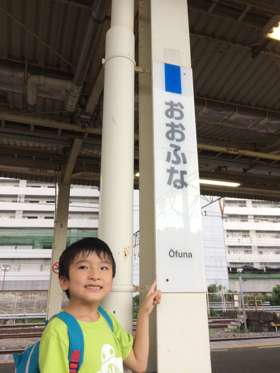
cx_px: 140
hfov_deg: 48.2
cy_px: 186
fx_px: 313
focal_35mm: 29
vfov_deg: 61.7
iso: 64
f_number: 2.2
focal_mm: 4.15
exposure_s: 1/120
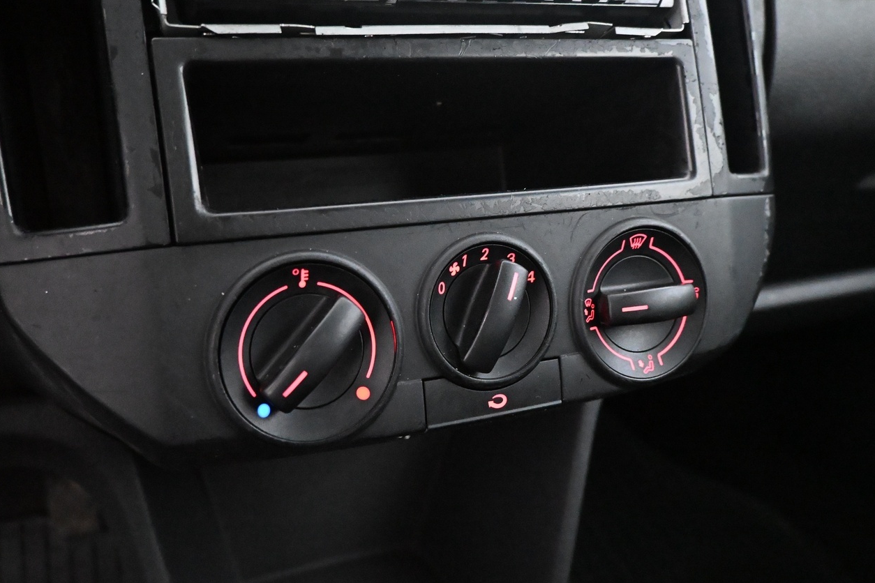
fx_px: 753
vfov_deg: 42.3
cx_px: 411
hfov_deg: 60.2
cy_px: 275
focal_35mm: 31
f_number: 4
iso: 10000
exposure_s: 1/30
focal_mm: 16
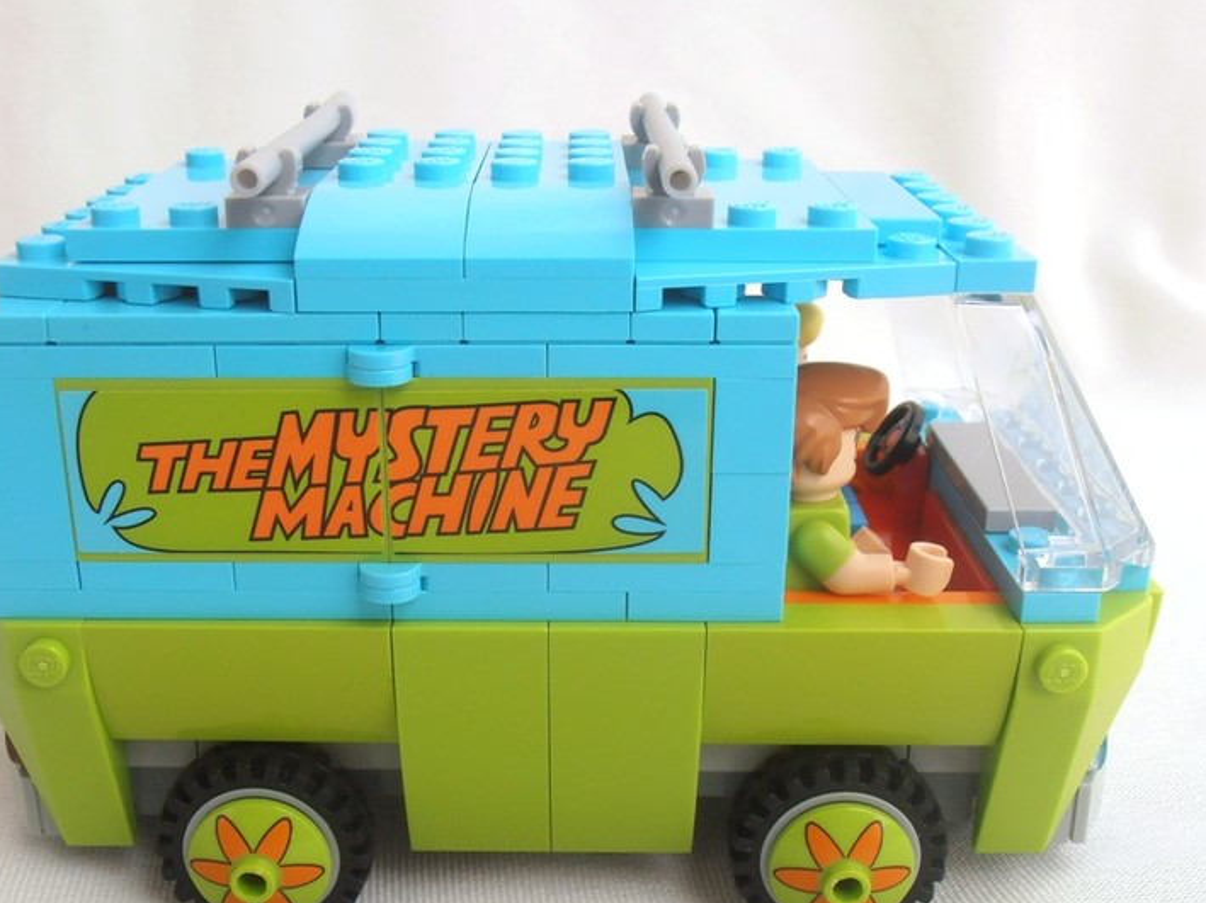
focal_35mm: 47
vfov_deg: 30.7
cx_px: 534
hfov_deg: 40.4
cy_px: 557
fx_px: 1637
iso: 80
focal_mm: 6.61
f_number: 3.9
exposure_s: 1/160
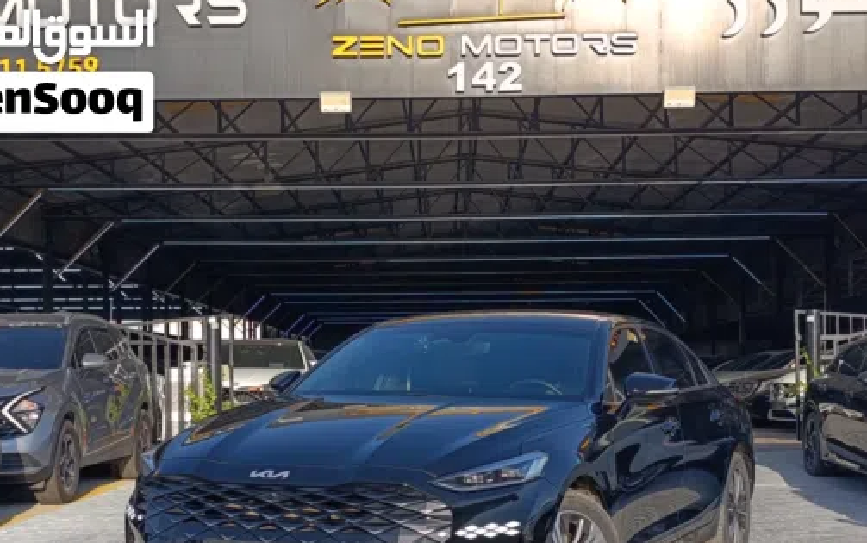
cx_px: 414
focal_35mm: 62
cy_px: 381
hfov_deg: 32.9
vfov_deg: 20.9
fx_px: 1466
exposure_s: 1/469
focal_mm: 6.11
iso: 50
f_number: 1.65
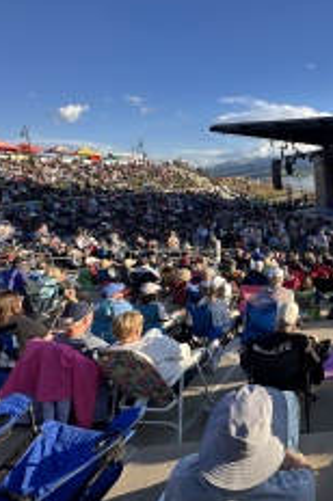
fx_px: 320
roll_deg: +2.6
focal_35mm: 23
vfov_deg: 75.7
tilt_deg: -7.1
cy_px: 214
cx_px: 352
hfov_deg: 44.3
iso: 40
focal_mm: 2.22
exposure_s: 1/489
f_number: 2.2
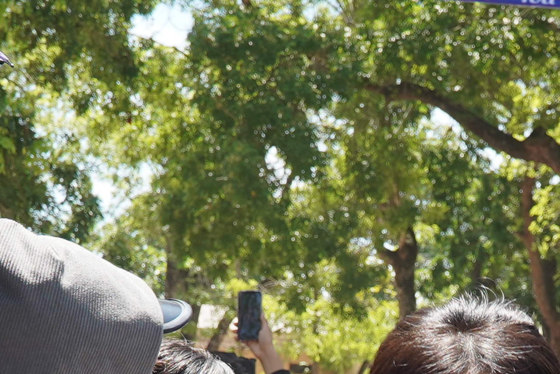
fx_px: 1805
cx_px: 481
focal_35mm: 116
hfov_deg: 17.4
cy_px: 504
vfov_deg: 11.5
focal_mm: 25
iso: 100
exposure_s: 1/160
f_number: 5.6
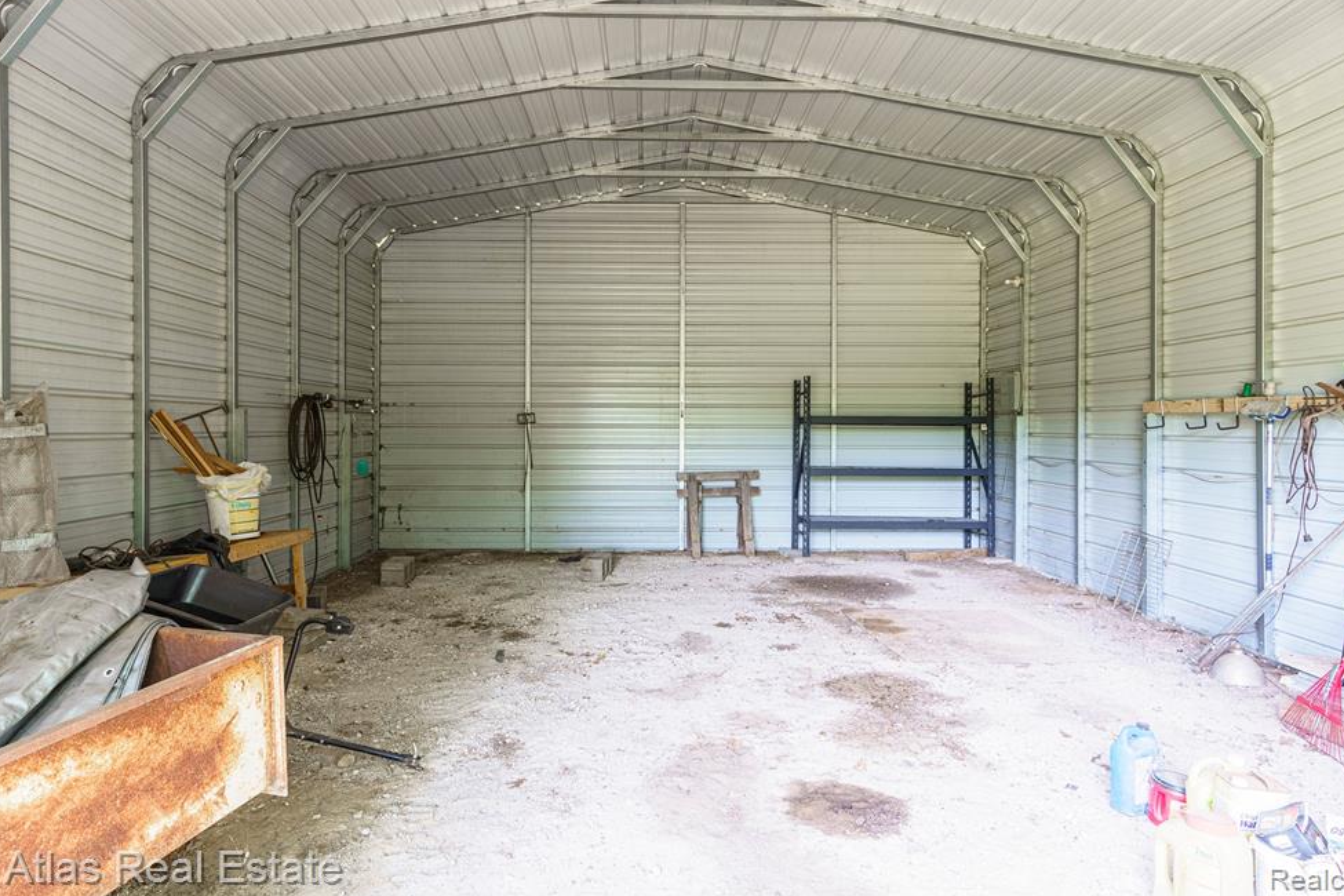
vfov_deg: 59.5
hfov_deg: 81.2
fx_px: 784
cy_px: 430
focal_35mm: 21
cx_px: 702
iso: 640
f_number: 7.1
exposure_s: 1/100
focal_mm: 20
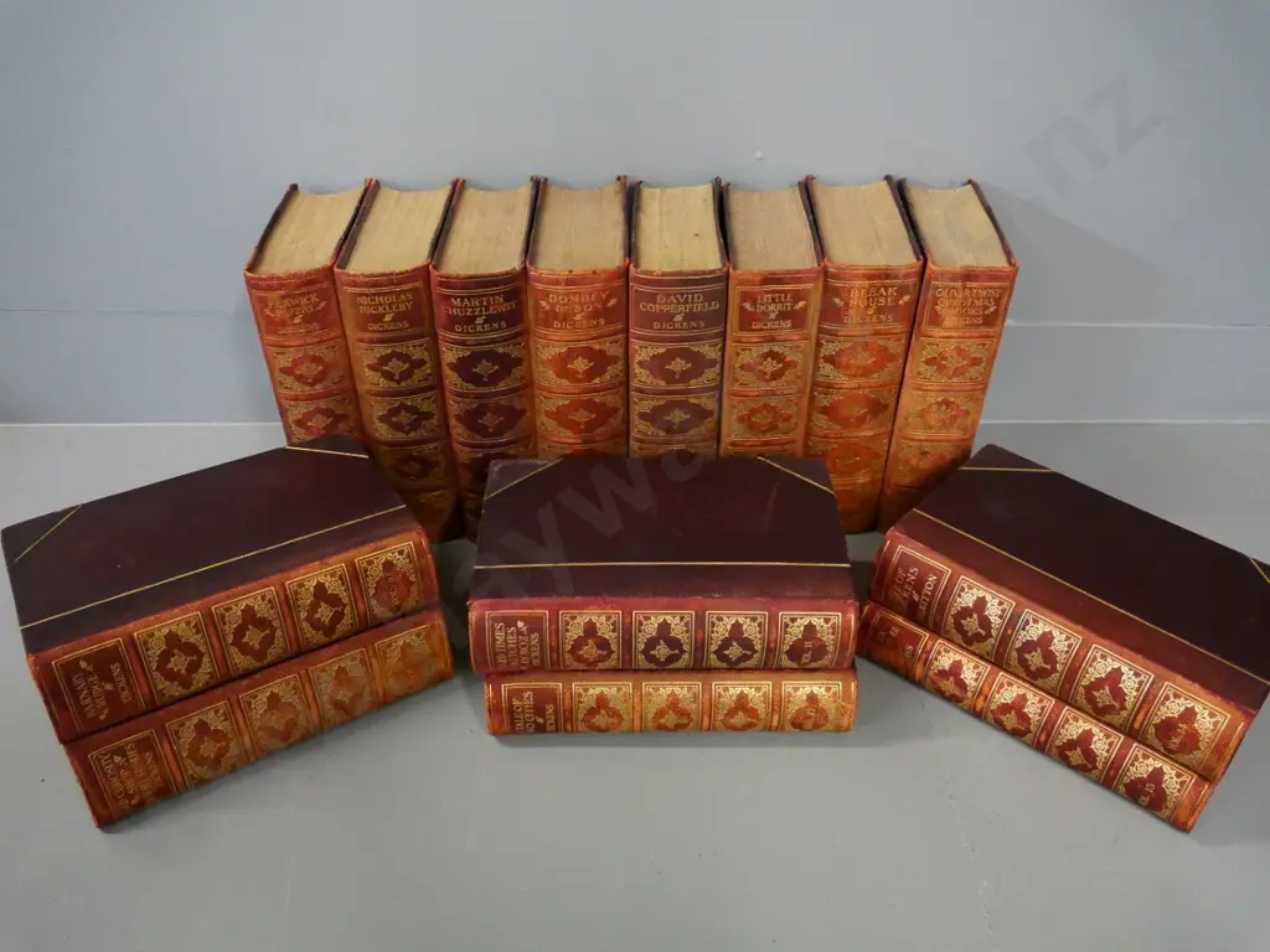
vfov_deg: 46.8
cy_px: 476
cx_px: 635
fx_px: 1101
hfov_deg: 60.0
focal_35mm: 30
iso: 3200
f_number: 5.6
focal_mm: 15
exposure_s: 1/50
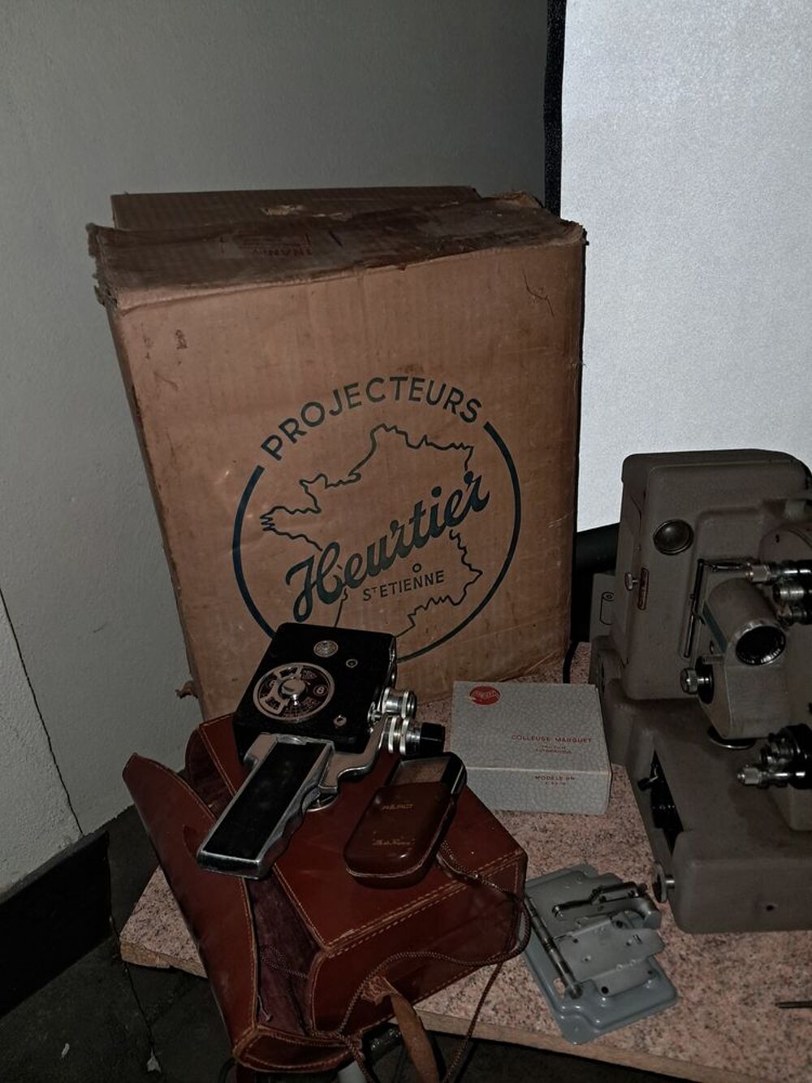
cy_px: 542
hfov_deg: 51.4
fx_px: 844
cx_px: 406
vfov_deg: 65.3
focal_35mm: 27
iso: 160
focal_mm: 4
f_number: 1.8
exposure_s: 1/60
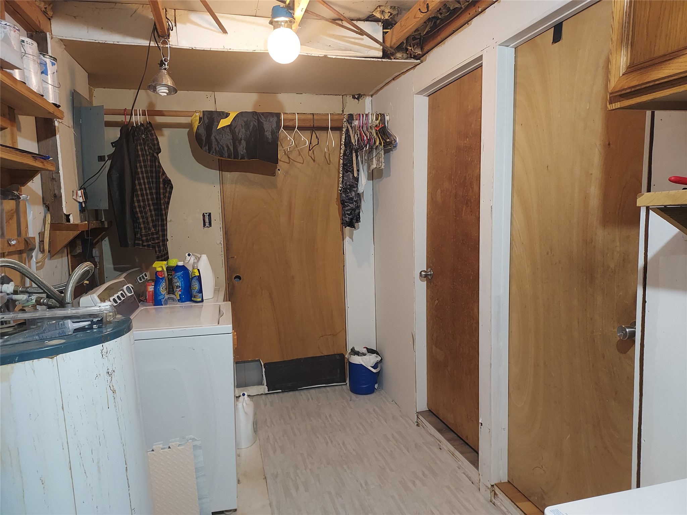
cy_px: 258
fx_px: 476
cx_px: 344
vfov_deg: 56.8
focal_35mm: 24
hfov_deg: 71.6
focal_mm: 4.6
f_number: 1.8
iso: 400
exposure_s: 1/30
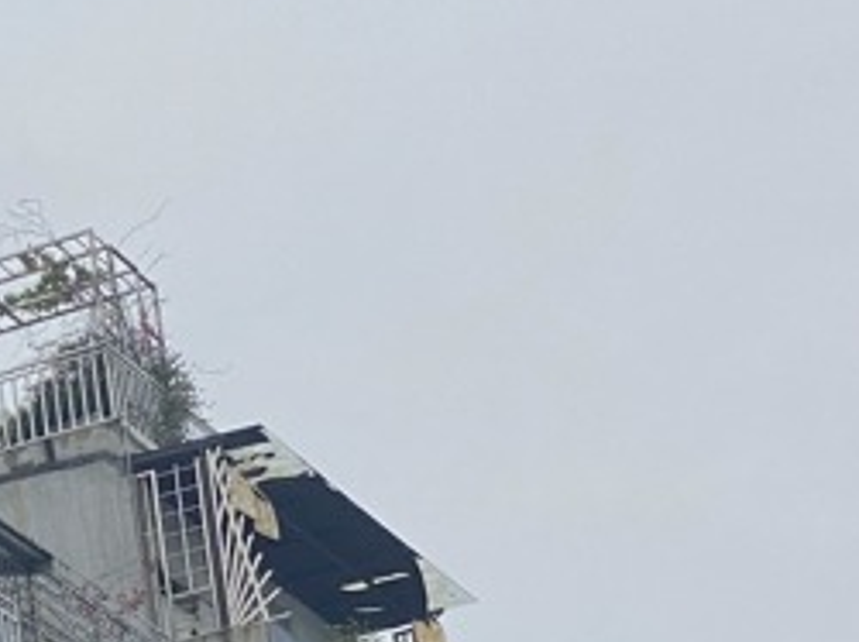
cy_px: 742
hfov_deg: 9.6
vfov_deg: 7.4
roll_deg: +4.3
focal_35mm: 200
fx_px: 4958
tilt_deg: +20.3
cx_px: -412
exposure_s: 1/1261
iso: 20
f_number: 2
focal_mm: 6
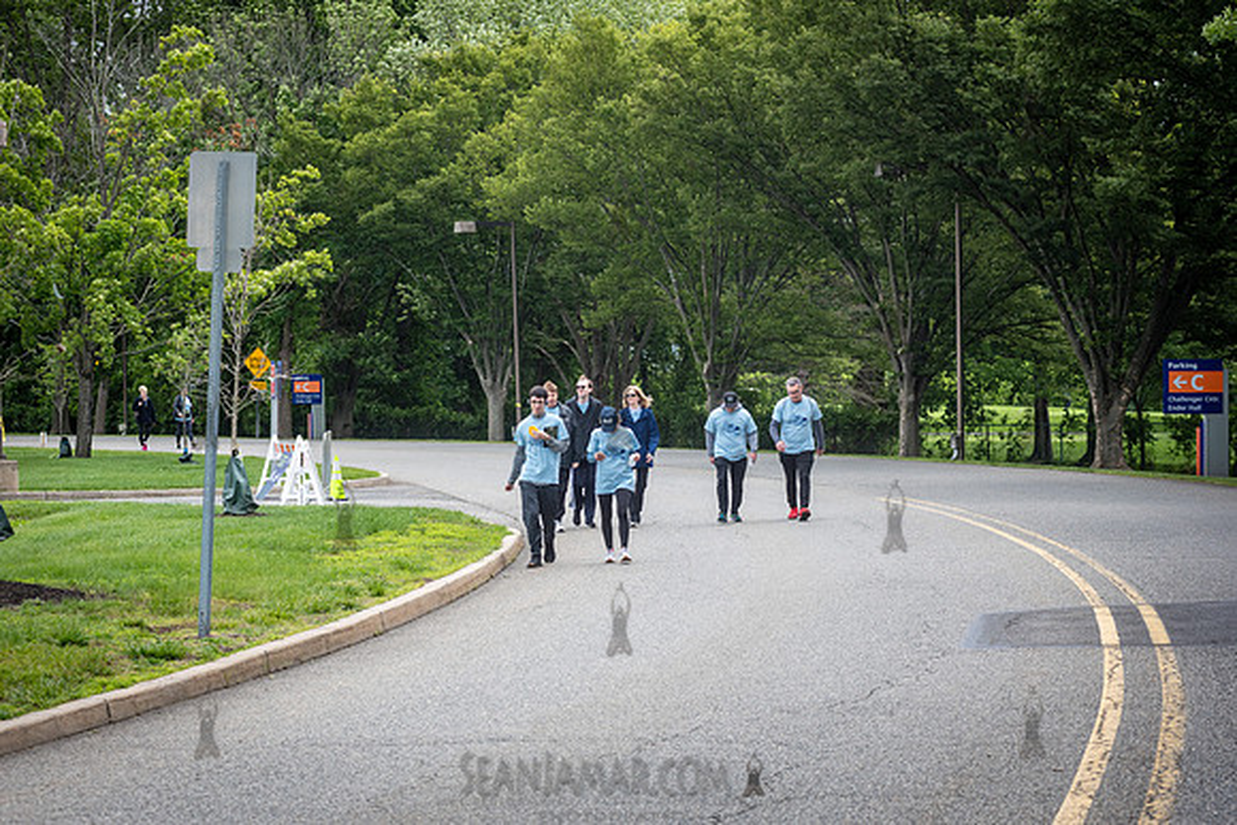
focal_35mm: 92
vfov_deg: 14.9
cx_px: 618
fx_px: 3163
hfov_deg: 22.1
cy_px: 412
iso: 400
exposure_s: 1/640
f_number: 6.3
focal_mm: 92
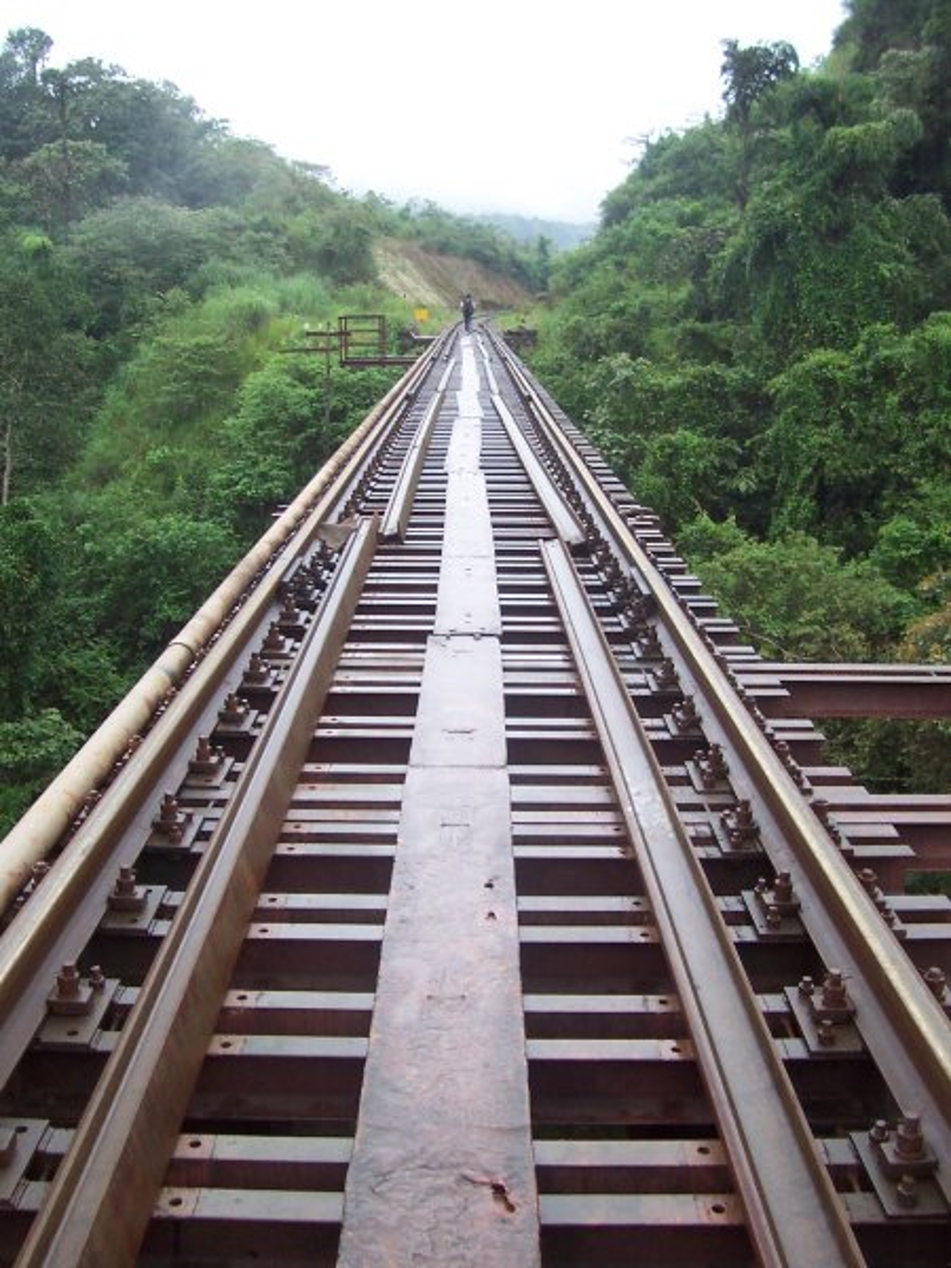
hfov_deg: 38.7
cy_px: 634
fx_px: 1355
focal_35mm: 37
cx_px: 476
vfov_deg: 50.1
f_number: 2.8
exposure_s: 1/90
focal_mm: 5.6
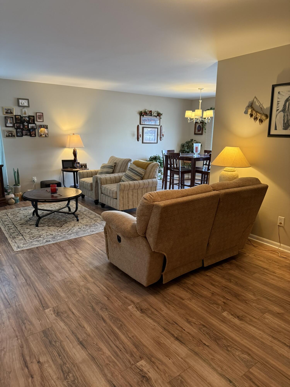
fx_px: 268
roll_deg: -1.1
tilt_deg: -10.6
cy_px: 194
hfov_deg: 56.8
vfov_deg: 71.6
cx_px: 145
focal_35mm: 24
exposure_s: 1/60
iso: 250
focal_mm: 6.76
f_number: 1.78
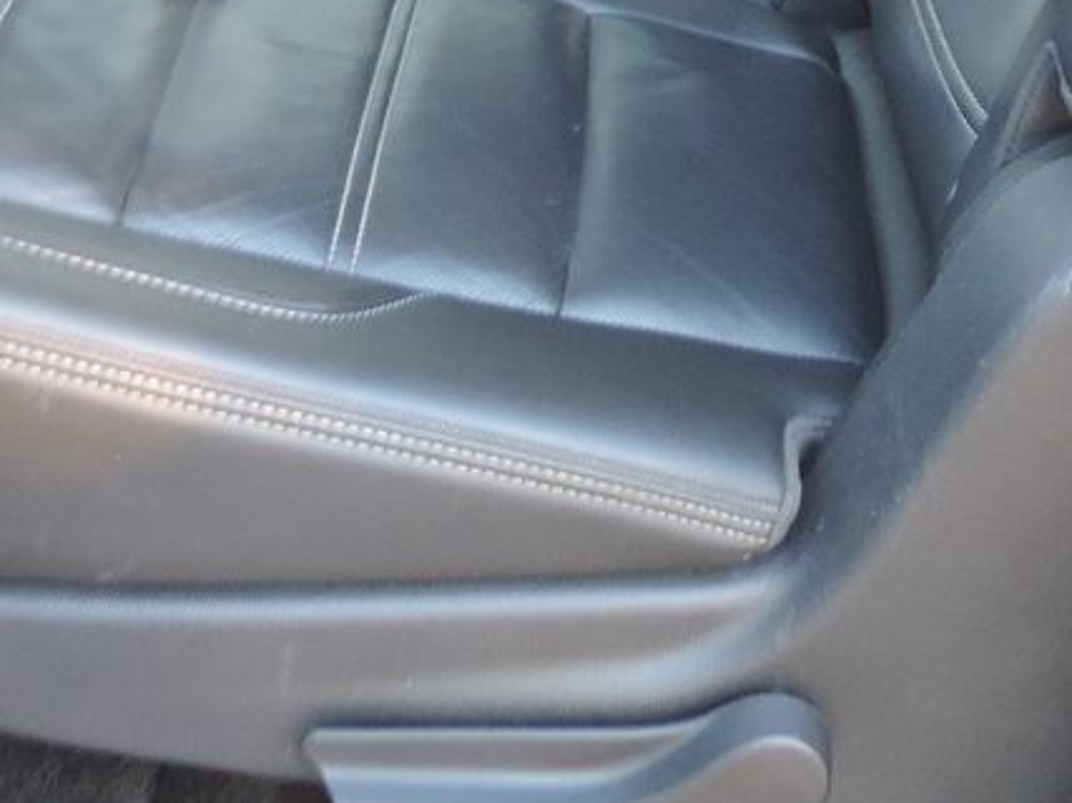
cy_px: -291
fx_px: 2229
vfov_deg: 18.7
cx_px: 562
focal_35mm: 72
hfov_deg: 27.0
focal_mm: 4.3
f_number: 3
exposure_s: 1/15
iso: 400
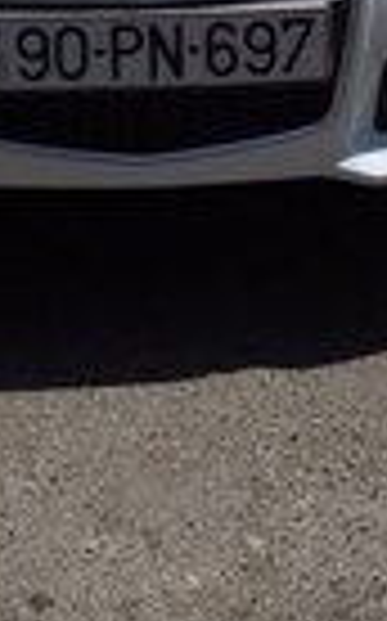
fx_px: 1995
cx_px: 76
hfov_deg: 11.0
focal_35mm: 118
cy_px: -284
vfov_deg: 16.3
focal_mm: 3.3
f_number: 2.2
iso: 40
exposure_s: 1/2297
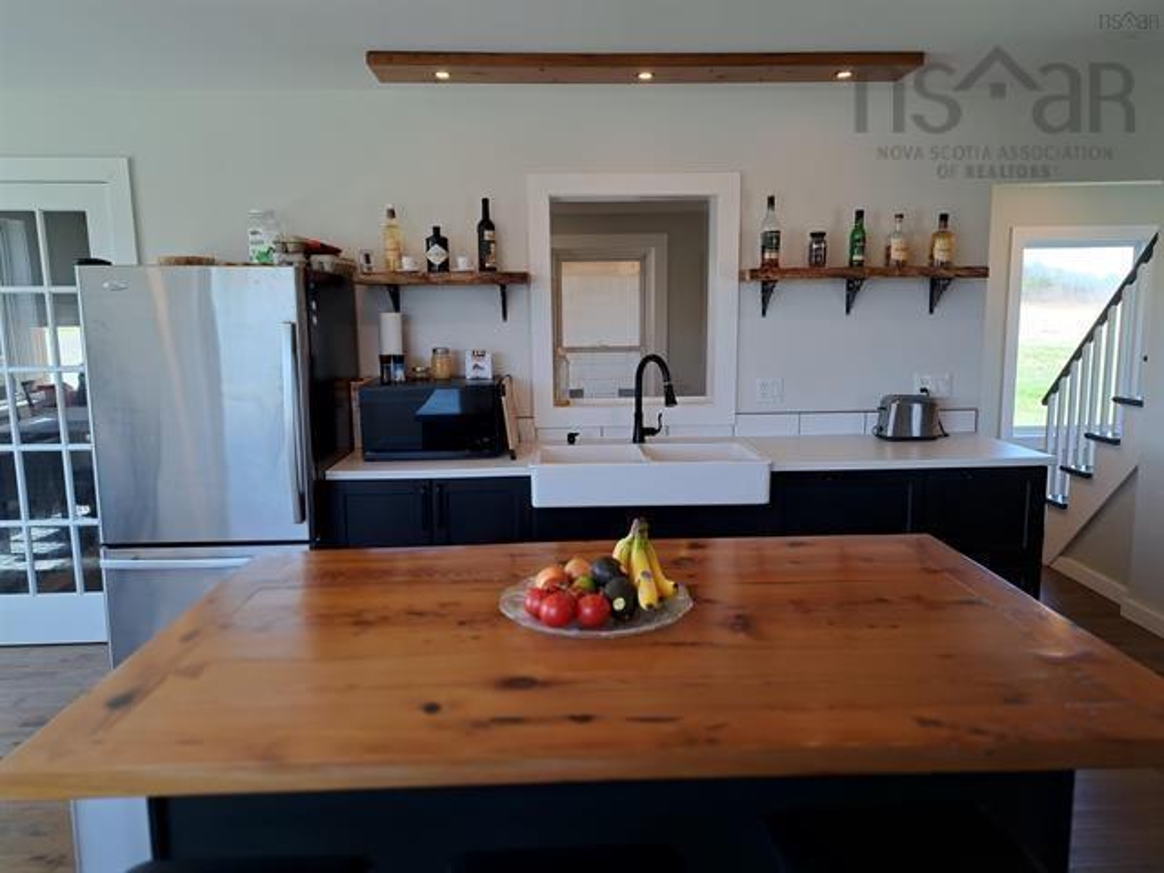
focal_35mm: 24
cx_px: 582
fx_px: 807
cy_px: 436
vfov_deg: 56.8
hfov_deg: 71.6
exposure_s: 1/60
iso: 50
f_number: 1.8
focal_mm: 5.23
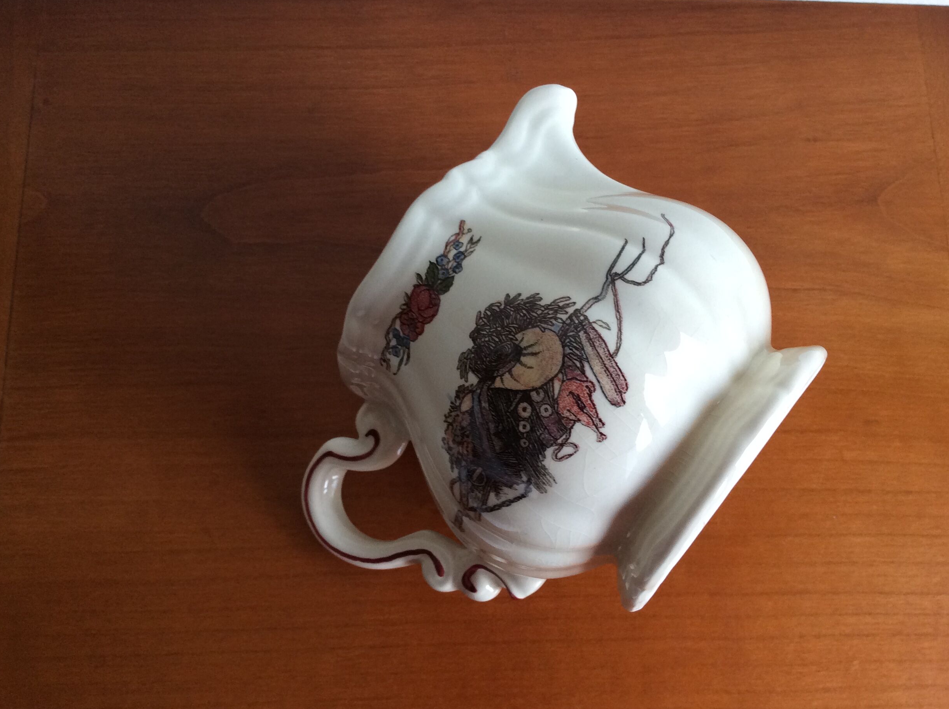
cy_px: 342
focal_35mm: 34
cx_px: 457
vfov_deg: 41.7
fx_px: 931
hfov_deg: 54.0
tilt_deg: -76.8
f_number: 2.4
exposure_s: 1/25
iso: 80
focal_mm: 3.3
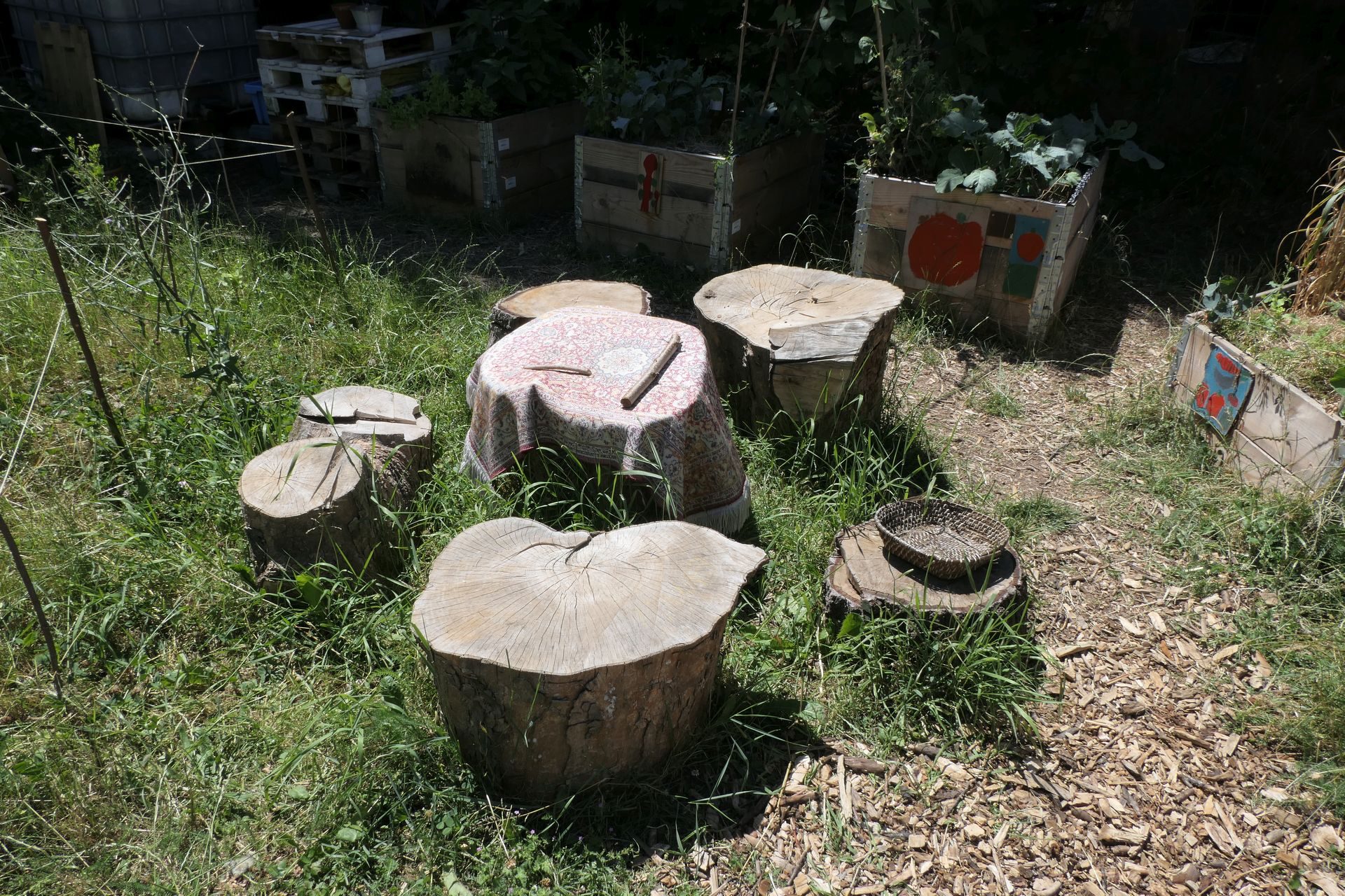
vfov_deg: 53.1
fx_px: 897
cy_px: 448
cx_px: 672
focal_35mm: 24
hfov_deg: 73.7
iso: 125
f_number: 9
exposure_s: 1/200
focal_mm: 8.8
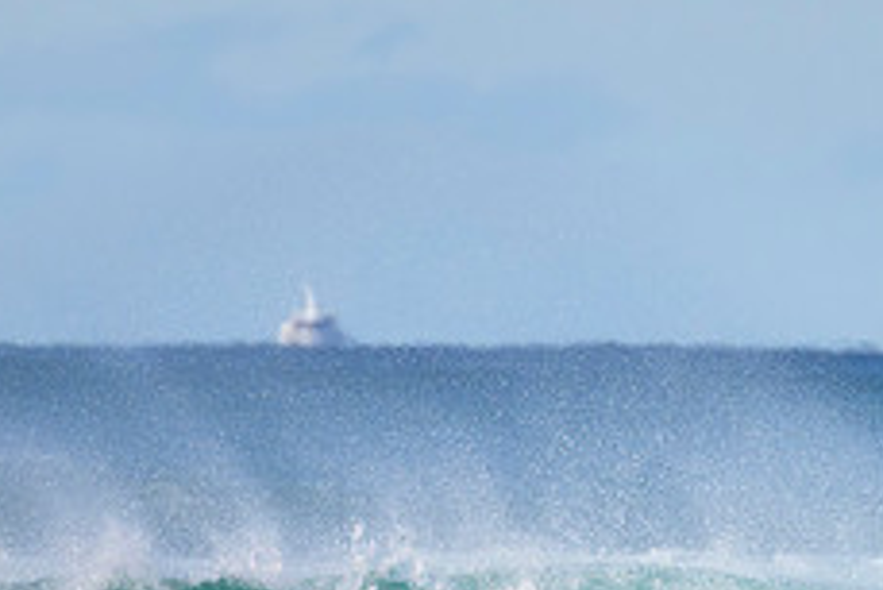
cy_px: 677
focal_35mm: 2107
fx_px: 51711
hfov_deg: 1.0
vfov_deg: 0.7
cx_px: 659
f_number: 11
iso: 1400
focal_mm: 800
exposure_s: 1/2000
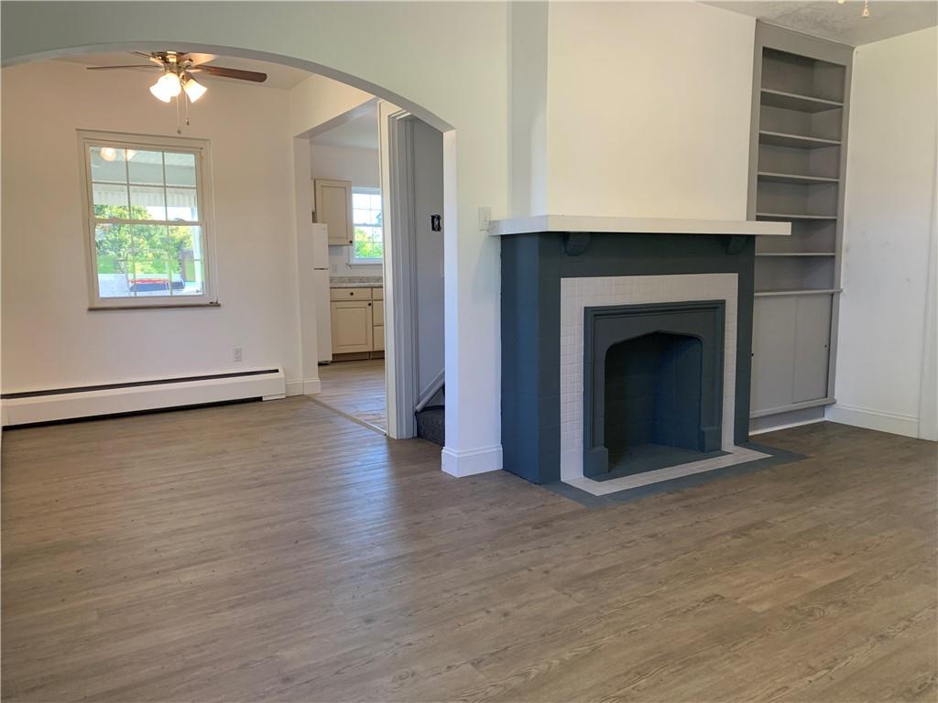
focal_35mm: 26
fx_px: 705
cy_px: 352
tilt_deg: -6.3
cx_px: 469
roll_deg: +0.1
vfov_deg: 53.1
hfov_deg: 67.3
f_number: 1.8
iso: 64
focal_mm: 4.25
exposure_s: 1/60
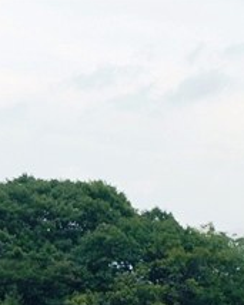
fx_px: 2608
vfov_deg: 6.7
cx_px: 332
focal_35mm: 289
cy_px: 372
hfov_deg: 5.3
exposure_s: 1/320
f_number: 7.1
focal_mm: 55
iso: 200
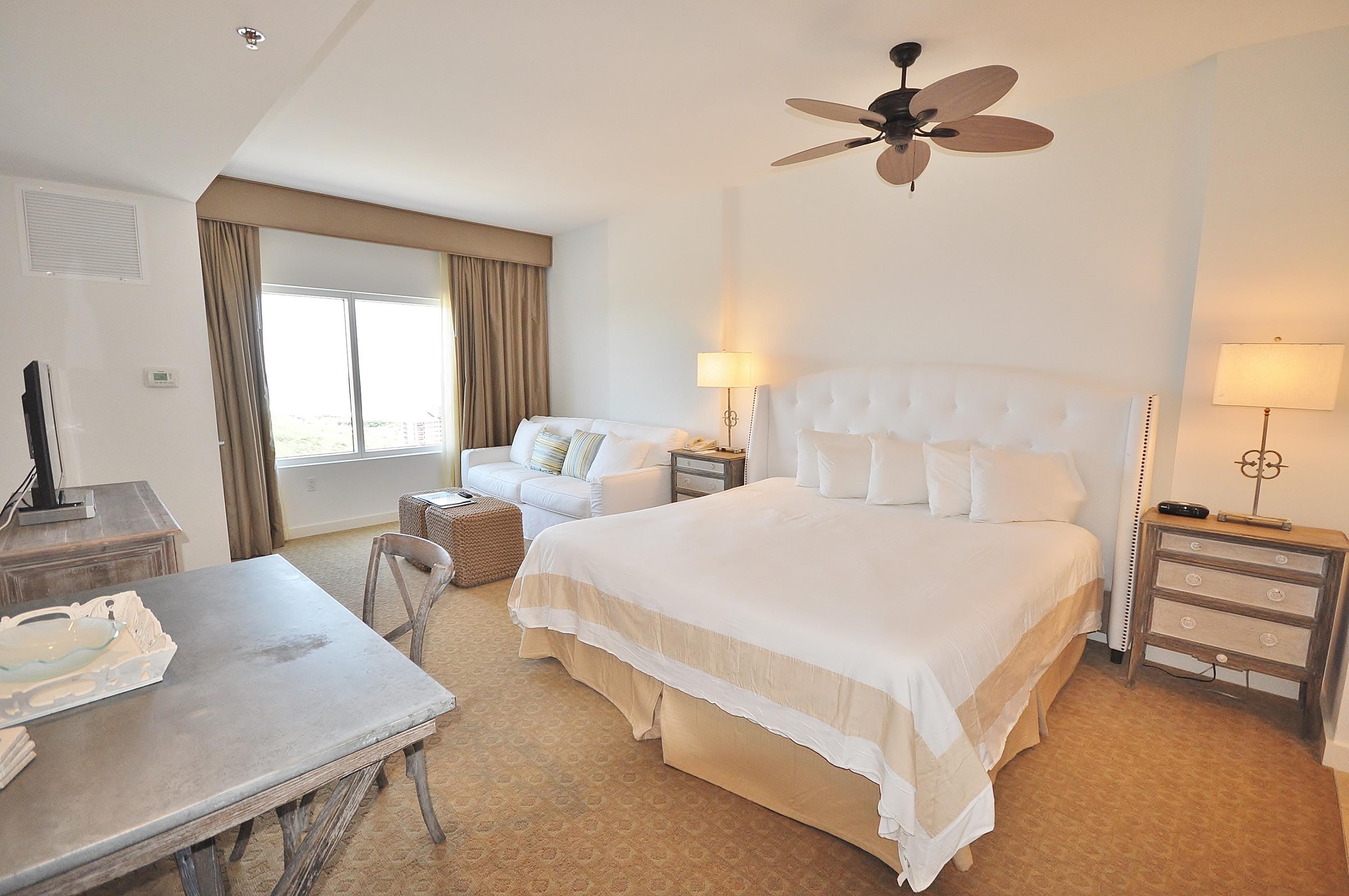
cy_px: 448
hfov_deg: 100.5
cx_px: 674
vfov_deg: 77.2
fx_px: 561
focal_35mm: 15
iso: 560
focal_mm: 10
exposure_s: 1/125
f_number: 4
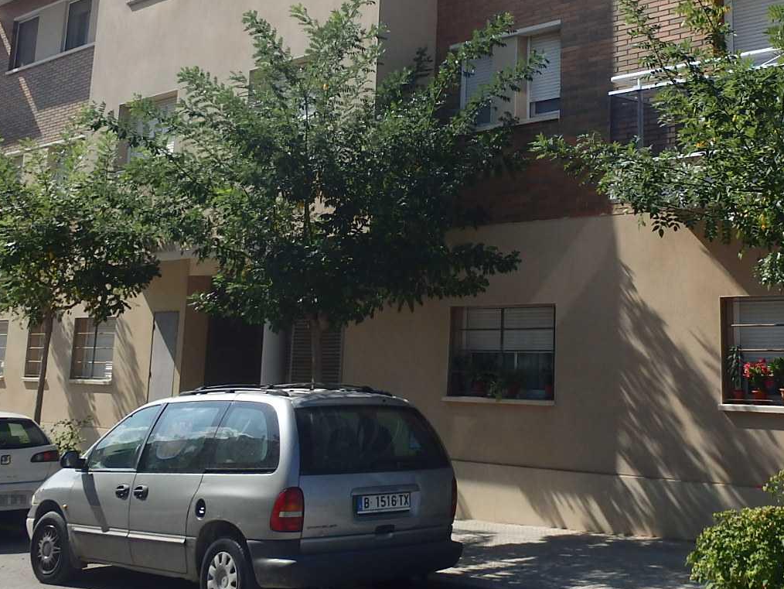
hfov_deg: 35.5
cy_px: 72
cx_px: 564
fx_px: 1201
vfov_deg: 26.7
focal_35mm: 53
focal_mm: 5
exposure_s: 1/125
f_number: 11
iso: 125
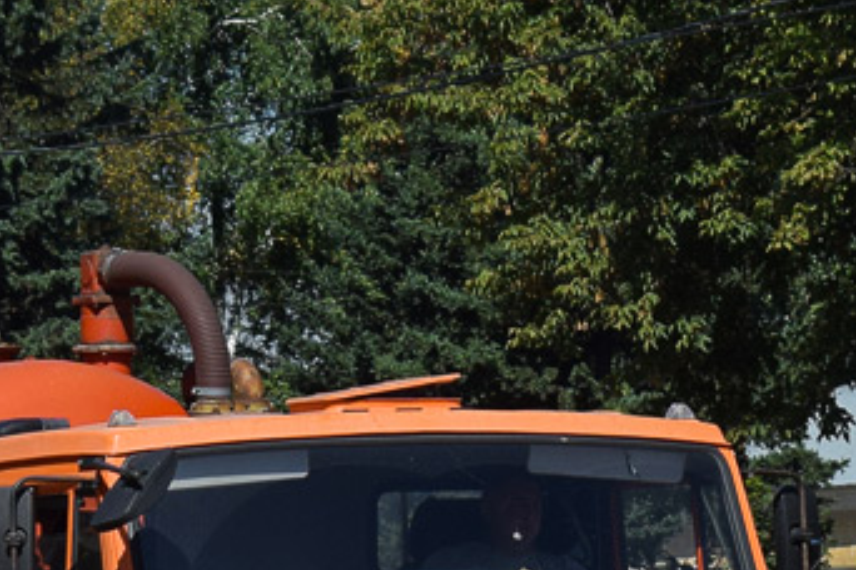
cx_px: 270
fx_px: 6889
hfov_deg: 7.1
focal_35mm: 290
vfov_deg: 4.7
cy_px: 555
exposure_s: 1/1250
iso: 200
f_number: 7.1
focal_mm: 55
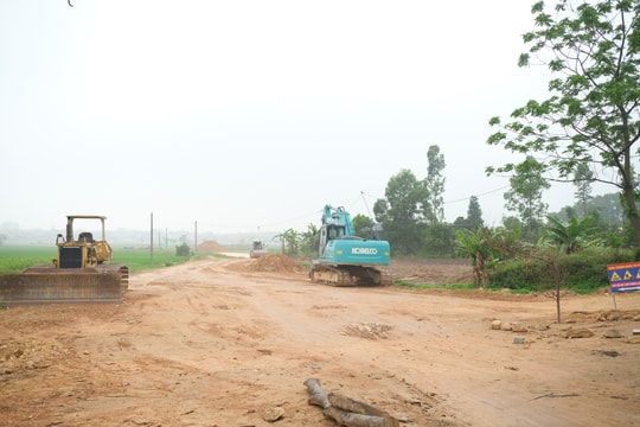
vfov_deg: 37.9
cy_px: 214
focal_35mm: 35
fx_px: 622
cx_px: 320
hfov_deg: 54.4
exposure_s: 1/150
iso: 160
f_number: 3.2
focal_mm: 23
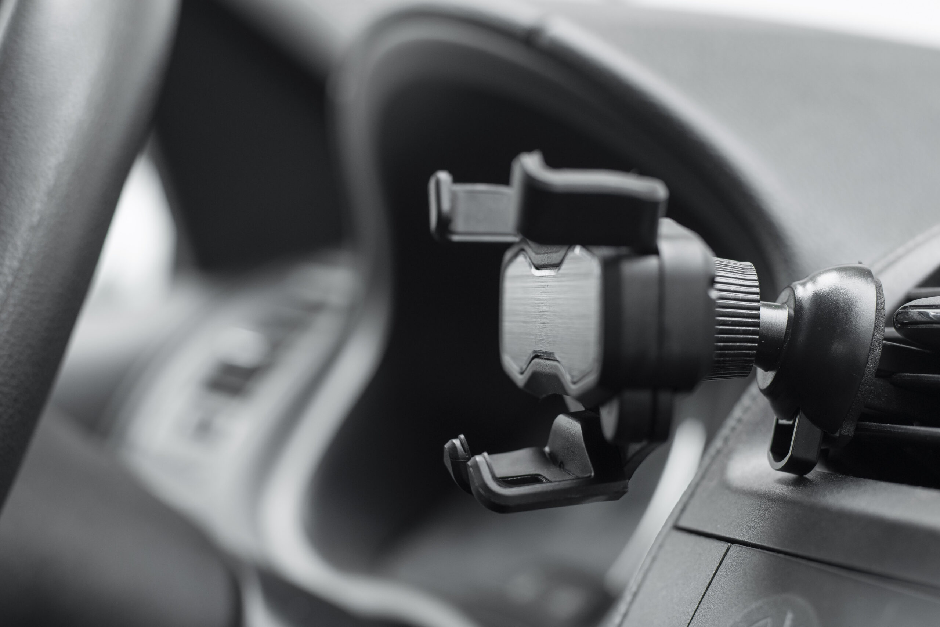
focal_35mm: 75
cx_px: 470
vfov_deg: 18.2
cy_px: 314
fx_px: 1958
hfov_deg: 27.0
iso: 400
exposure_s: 1/50
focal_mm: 50
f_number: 4.5
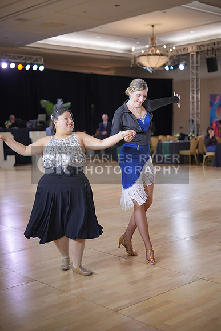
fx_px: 460
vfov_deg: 39.6
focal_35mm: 50
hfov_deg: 27.0
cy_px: 166
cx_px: 110
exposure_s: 1/500
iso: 800
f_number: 2
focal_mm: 50
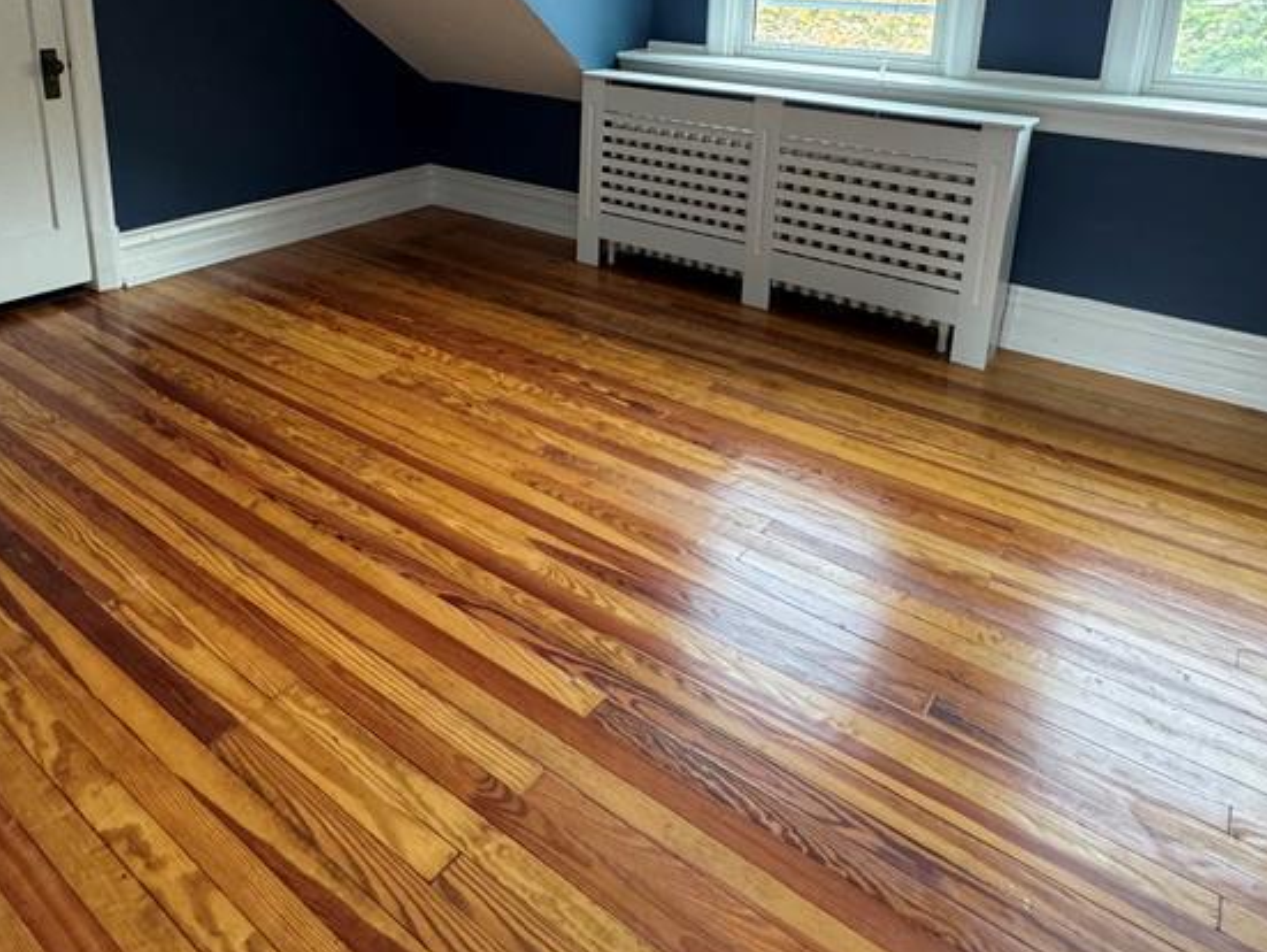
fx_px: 952
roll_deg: -0.6
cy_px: 202
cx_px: 579
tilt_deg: -15.5
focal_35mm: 26
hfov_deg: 67.2
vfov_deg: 50.2
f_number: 2.2
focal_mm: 2.22
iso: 320
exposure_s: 1/60
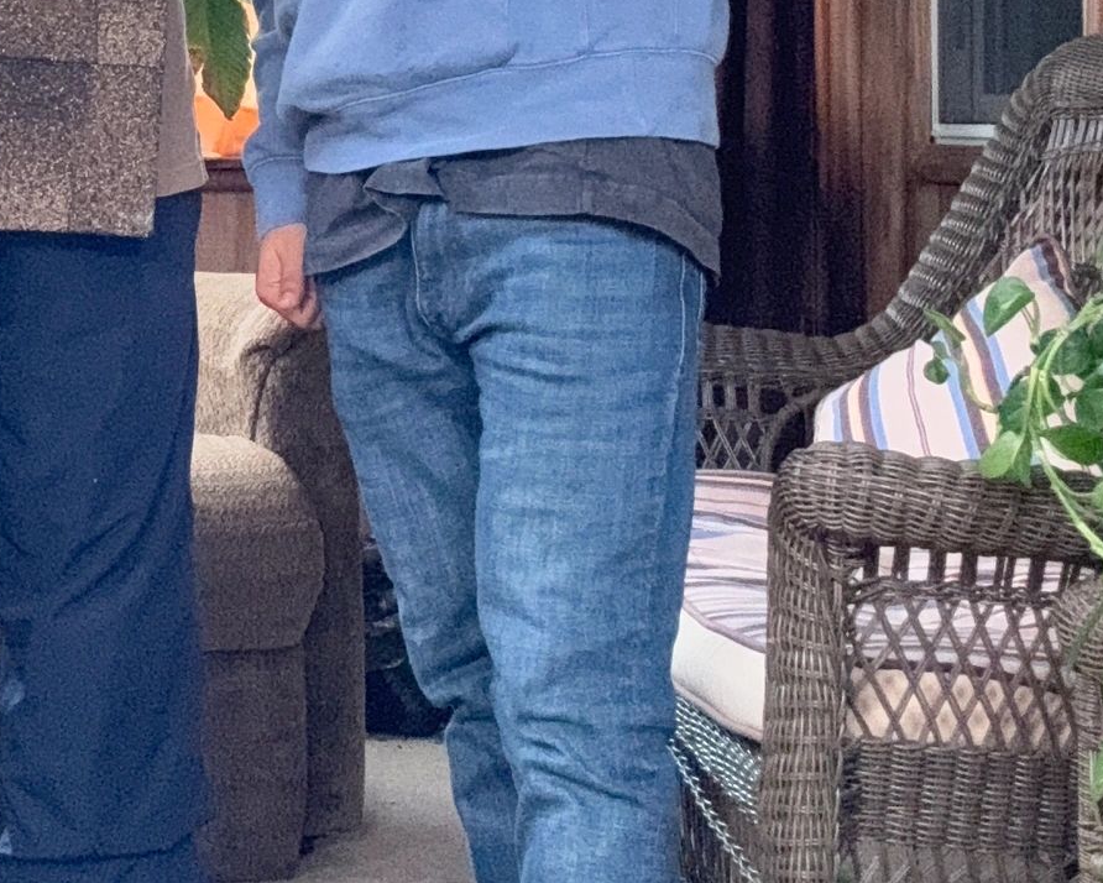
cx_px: 80
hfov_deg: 22.1
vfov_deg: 17.5
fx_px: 2743
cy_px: -145
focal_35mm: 84
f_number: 1.9
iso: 80
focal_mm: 2.69
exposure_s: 1/60
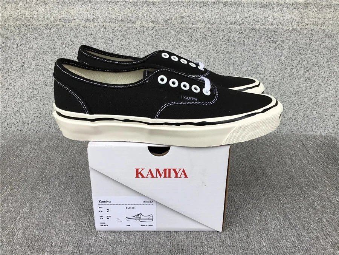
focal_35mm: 31
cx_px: 170
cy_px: 128
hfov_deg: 58.4
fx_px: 304
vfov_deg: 45.4
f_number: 2.4
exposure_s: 1/142
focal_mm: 3.3
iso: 25
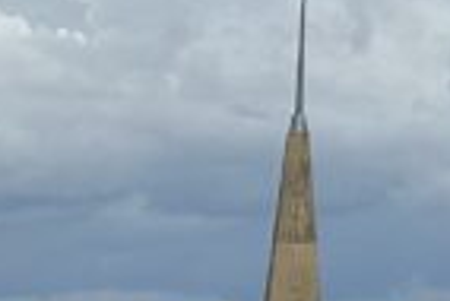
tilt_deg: -5.2
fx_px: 2252
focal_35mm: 180
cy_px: 535
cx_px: -526
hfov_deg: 10.3
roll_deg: -0.3
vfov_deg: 7.4
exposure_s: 1/8929
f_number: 1.78
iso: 80
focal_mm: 6.86
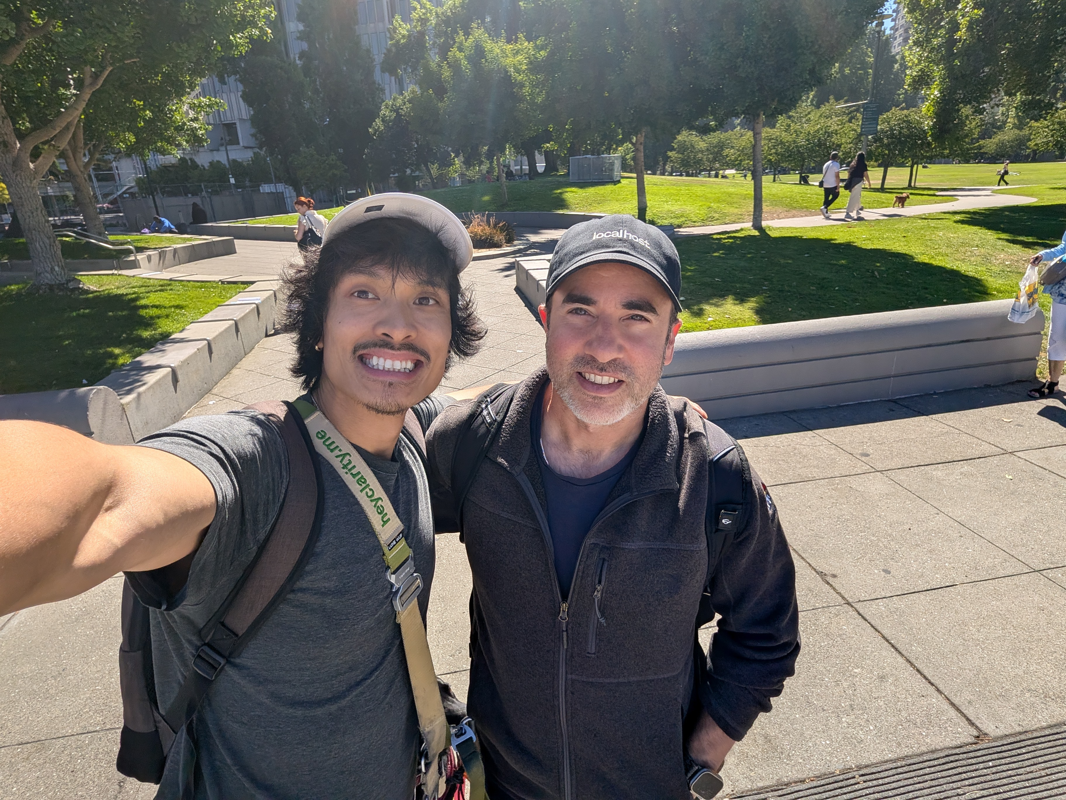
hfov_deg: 87.8
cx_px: 533
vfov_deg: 71.6
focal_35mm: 18
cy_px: 400
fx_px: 554
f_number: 2.2
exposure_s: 1/1672
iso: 82
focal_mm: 2.71
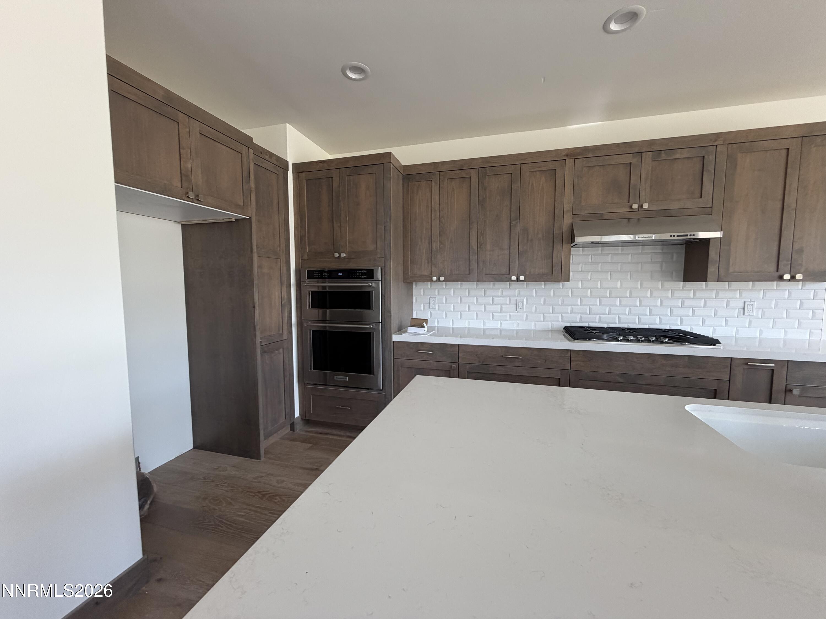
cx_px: 413
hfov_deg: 102.1
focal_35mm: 14
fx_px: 334
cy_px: 310
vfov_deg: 85.7
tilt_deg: -3.8
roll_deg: +0.1
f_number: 2.2
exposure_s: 1/121
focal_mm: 2.22
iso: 200
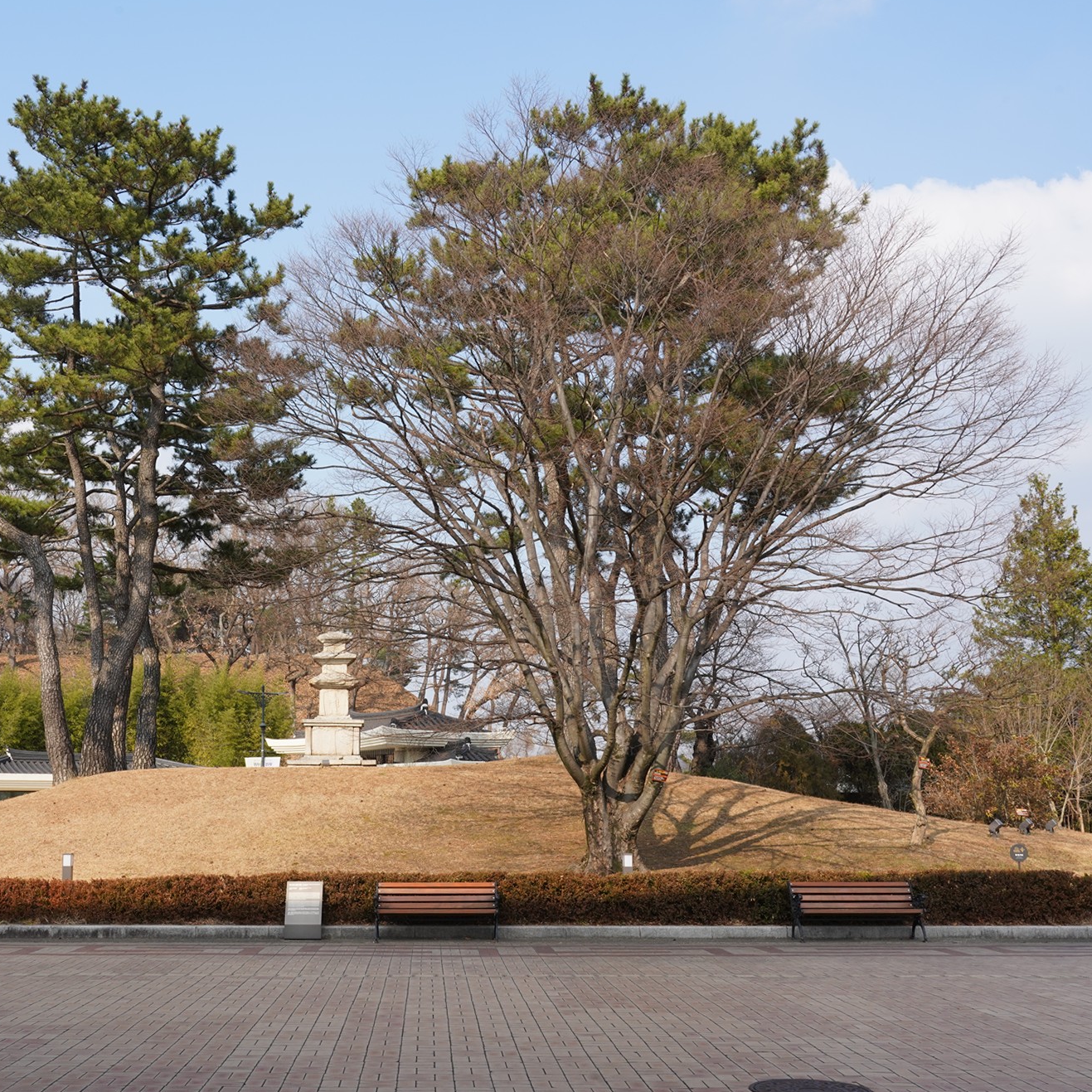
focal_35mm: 40
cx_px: 380
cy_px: 547
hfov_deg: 41.4
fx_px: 1428
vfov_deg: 41.9
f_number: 18
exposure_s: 1/100
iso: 320
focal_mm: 31
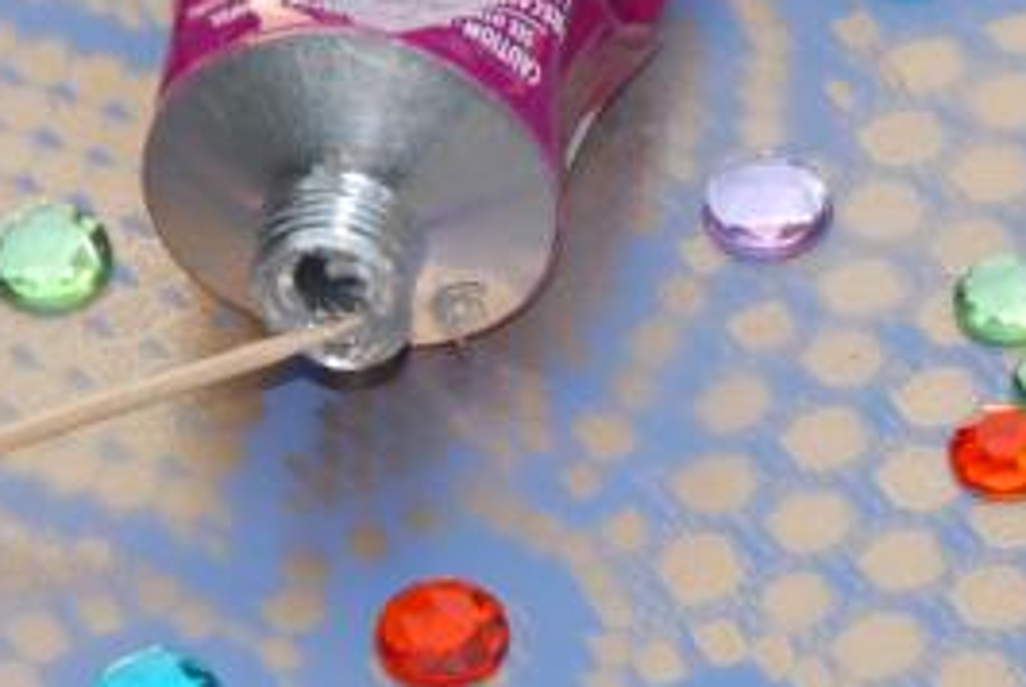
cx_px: 694
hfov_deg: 4.1
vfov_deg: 2.7
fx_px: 14437
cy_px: 351
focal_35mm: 506
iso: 100
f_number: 7.1
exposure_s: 1/13
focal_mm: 200
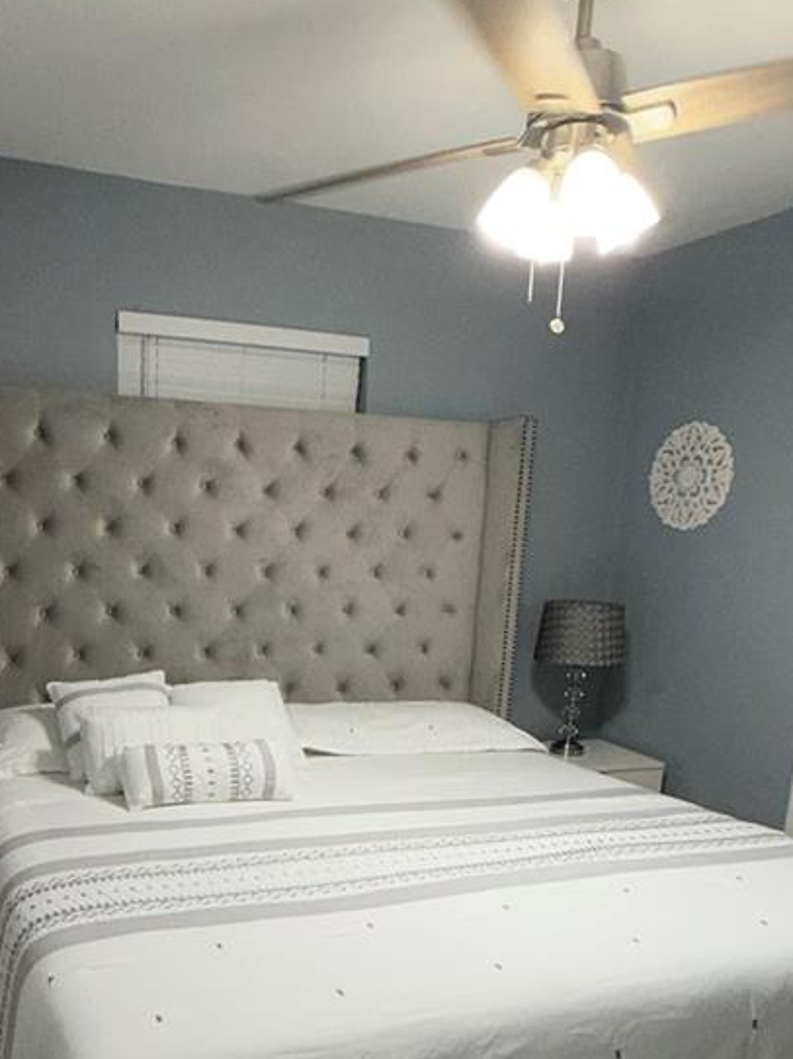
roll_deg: -1.0
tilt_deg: -13.3
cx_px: 240
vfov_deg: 56.6
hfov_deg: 44.5
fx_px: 948
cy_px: 739
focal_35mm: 31
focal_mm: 2.22
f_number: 2.2
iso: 80
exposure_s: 1/120
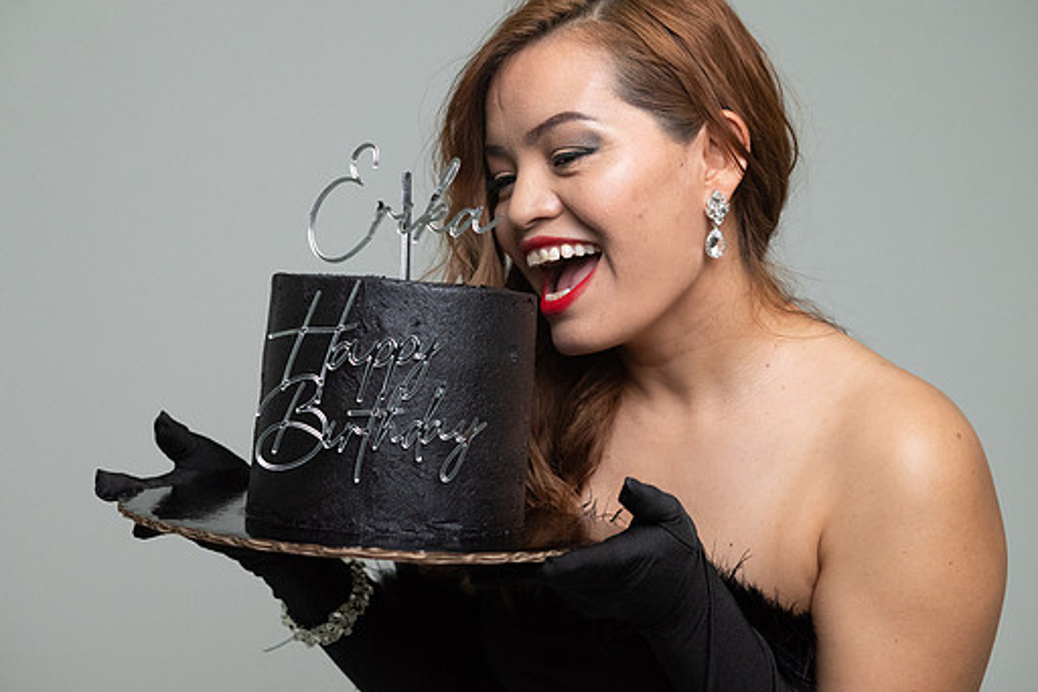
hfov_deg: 29.7
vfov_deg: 20.0
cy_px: 318
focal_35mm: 68
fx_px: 1960
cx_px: 499
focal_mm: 60
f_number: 5.6
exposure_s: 1/500
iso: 3200
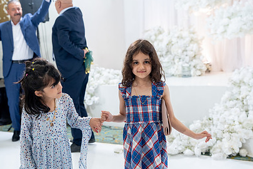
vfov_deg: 25.5
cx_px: 102
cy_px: 97
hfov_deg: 37.4
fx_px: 372
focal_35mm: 53
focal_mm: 37
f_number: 2.8
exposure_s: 1/160
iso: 800
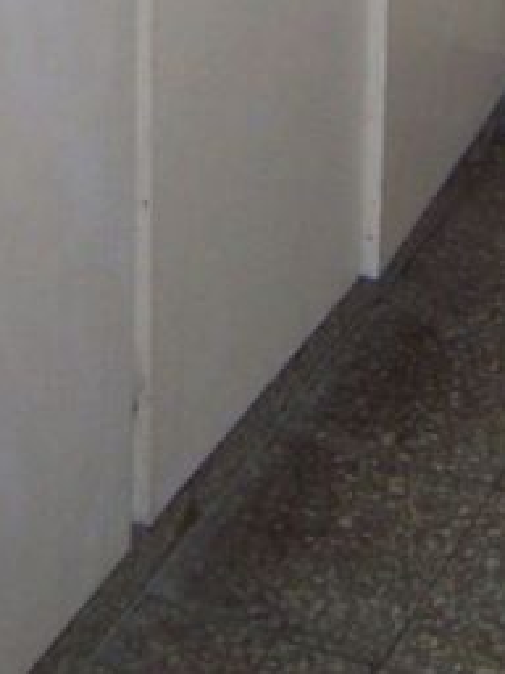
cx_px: 416
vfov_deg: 11.8
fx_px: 2918
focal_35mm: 150
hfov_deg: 9.9
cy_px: -673
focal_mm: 6
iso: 125
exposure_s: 1/60
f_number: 2.8
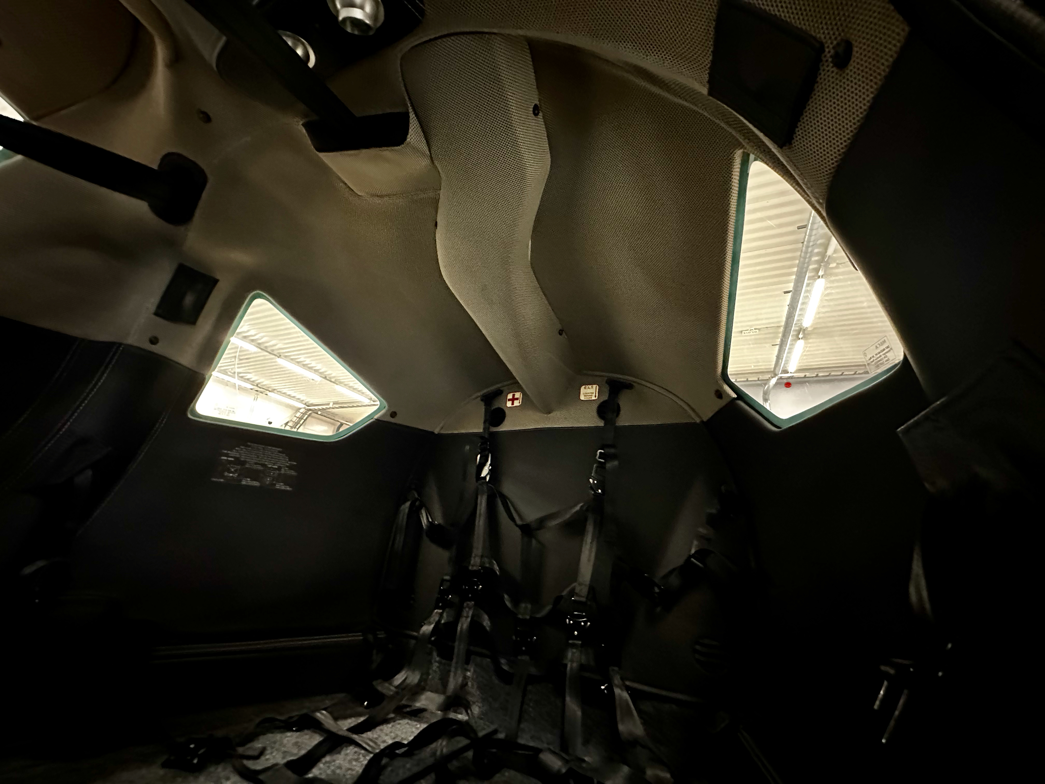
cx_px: 522
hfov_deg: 102.1
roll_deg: -6.3
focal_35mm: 14
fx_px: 423
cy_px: 392
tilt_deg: +21.3
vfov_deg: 85.7
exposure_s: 1/25
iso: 1250
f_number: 2.2
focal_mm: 2.22
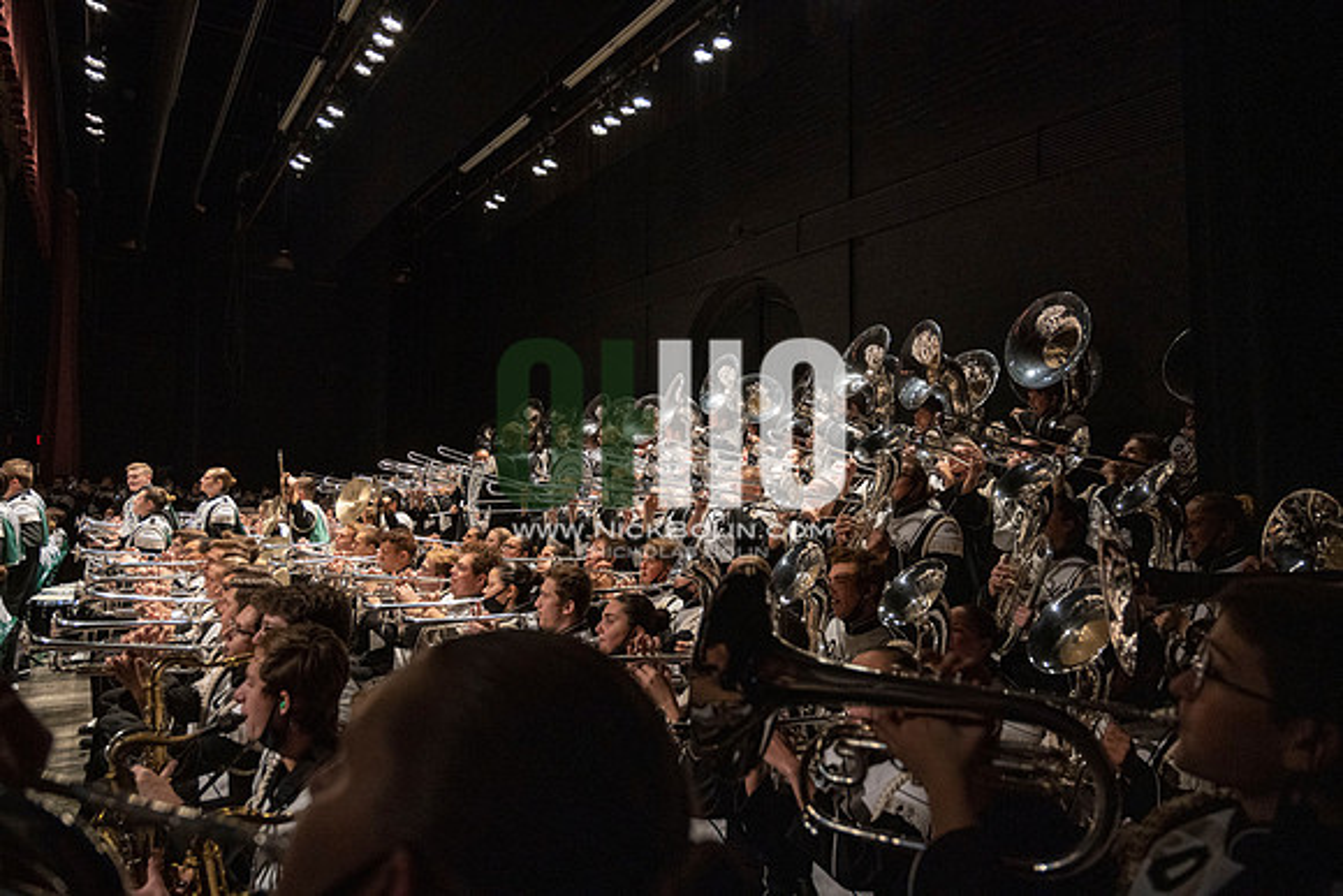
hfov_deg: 73.7
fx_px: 896
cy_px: 448
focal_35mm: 24
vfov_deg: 53.2
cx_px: 672
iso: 2500
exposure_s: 1/500
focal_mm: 24
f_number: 4
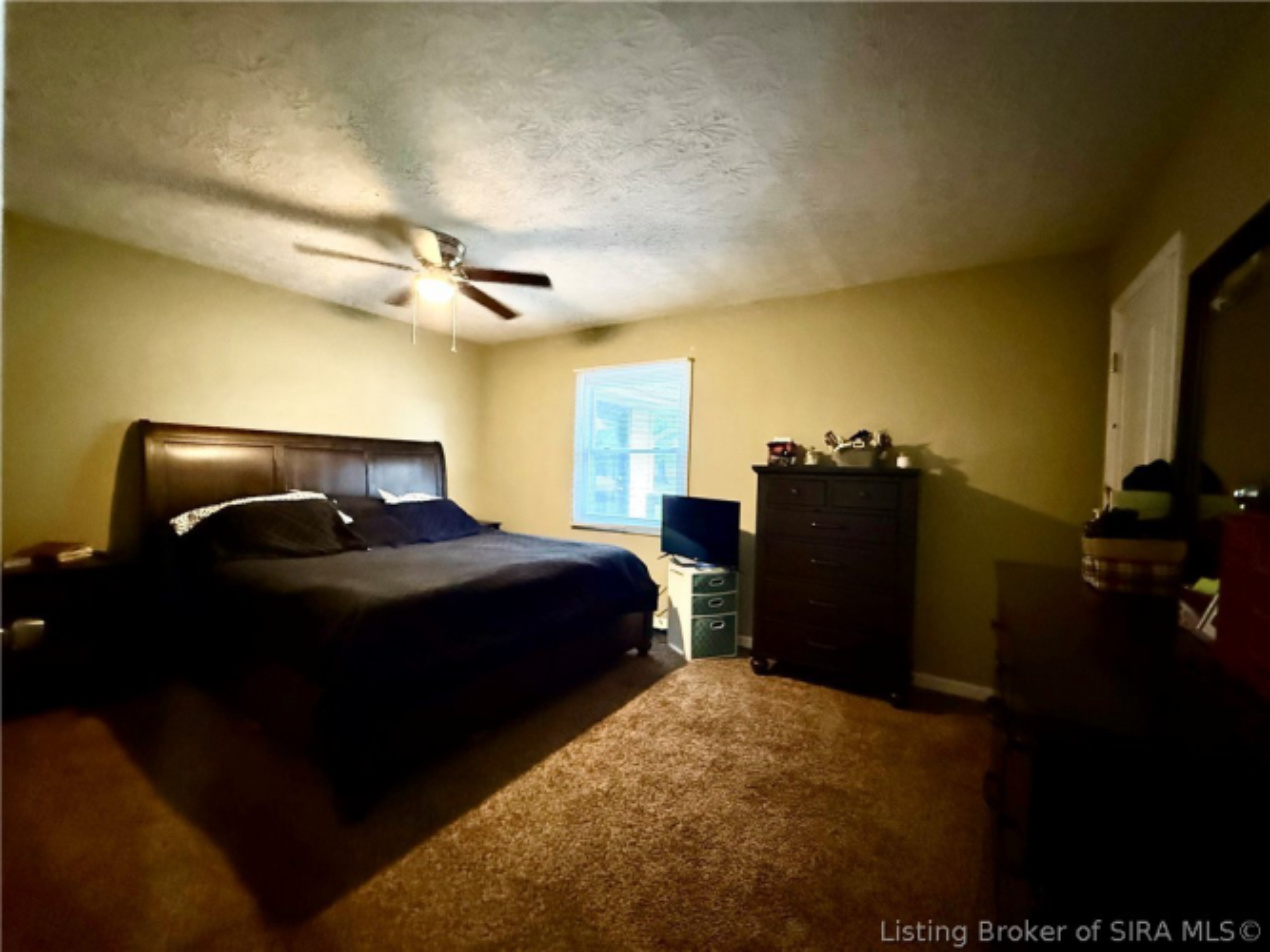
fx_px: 514
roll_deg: -0.8
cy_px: 476
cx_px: 635
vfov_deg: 85.7
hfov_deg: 102.1
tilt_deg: +0.7
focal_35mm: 14
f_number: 2.2
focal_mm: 2.22
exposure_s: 1/40
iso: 1250
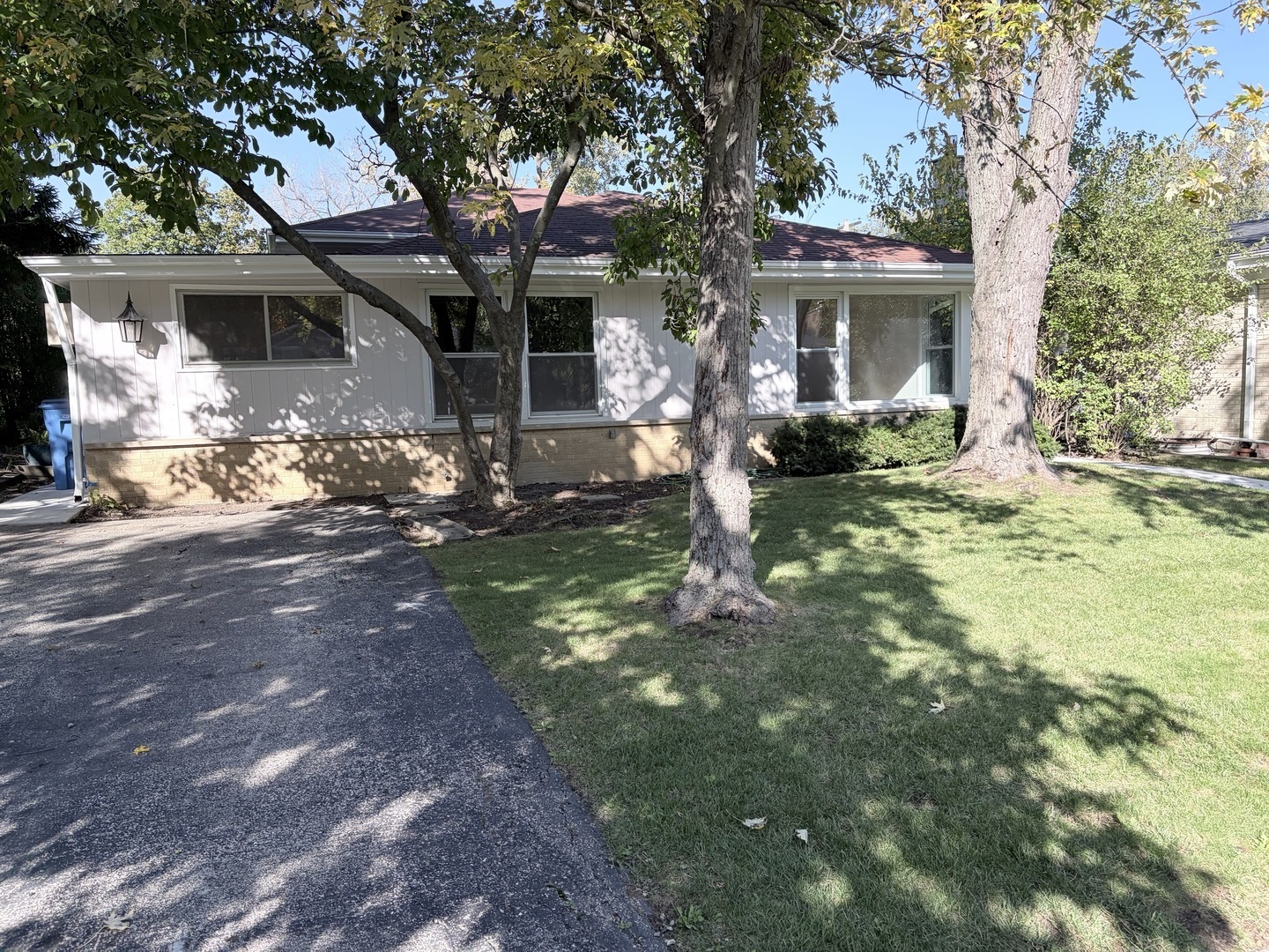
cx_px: 634
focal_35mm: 26
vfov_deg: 53.1
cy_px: 476
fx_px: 953
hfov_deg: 67.3
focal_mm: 5.96
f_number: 1.6
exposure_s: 1/1099
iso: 64
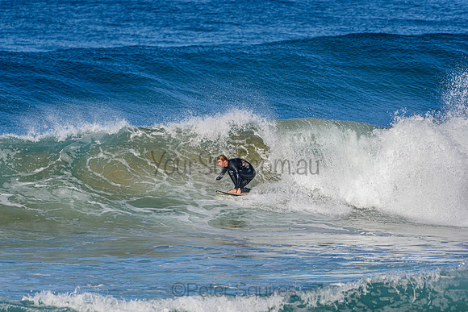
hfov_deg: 2.7
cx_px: 234
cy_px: 156
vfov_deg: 1.8
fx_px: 9752
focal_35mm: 750
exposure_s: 1/2000
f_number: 5.6
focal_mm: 500
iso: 250
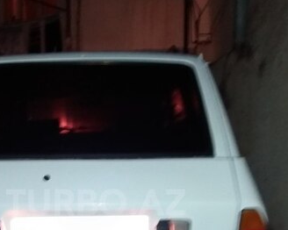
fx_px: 469
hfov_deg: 33.9
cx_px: 96
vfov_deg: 26.7
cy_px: 202
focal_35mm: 55
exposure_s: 1/15
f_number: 1.9
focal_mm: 3.7
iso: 250
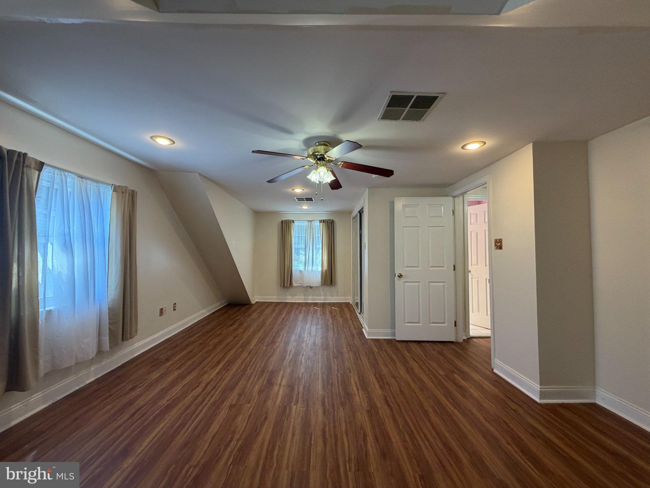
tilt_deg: +1.8
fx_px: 263
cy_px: 244
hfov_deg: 102.1
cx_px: 325
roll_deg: -0.7
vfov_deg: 85.7
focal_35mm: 14
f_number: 2.2
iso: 200
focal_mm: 2.22
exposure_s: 1/120
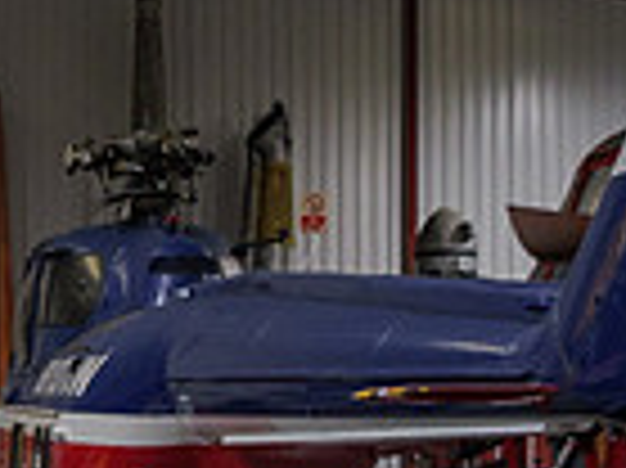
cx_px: -577
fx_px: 2186
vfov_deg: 12.0
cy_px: 546
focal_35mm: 121
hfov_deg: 14.0
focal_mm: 13
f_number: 2.9
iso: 800
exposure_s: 1/100
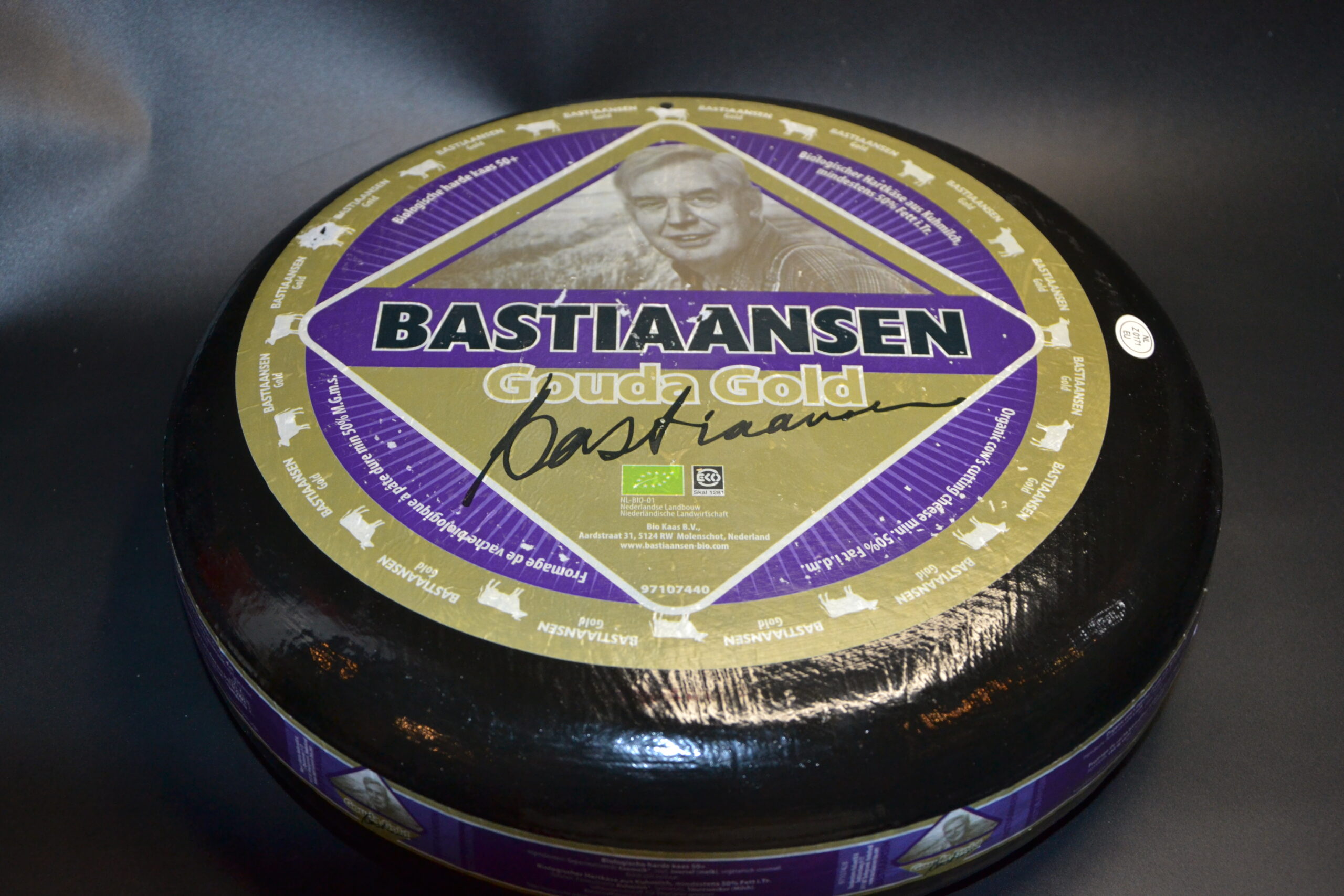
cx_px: 672
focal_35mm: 48
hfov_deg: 41.1
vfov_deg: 28.1
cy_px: 448
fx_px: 1792
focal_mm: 32
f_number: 4.2
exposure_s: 1/30
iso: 800
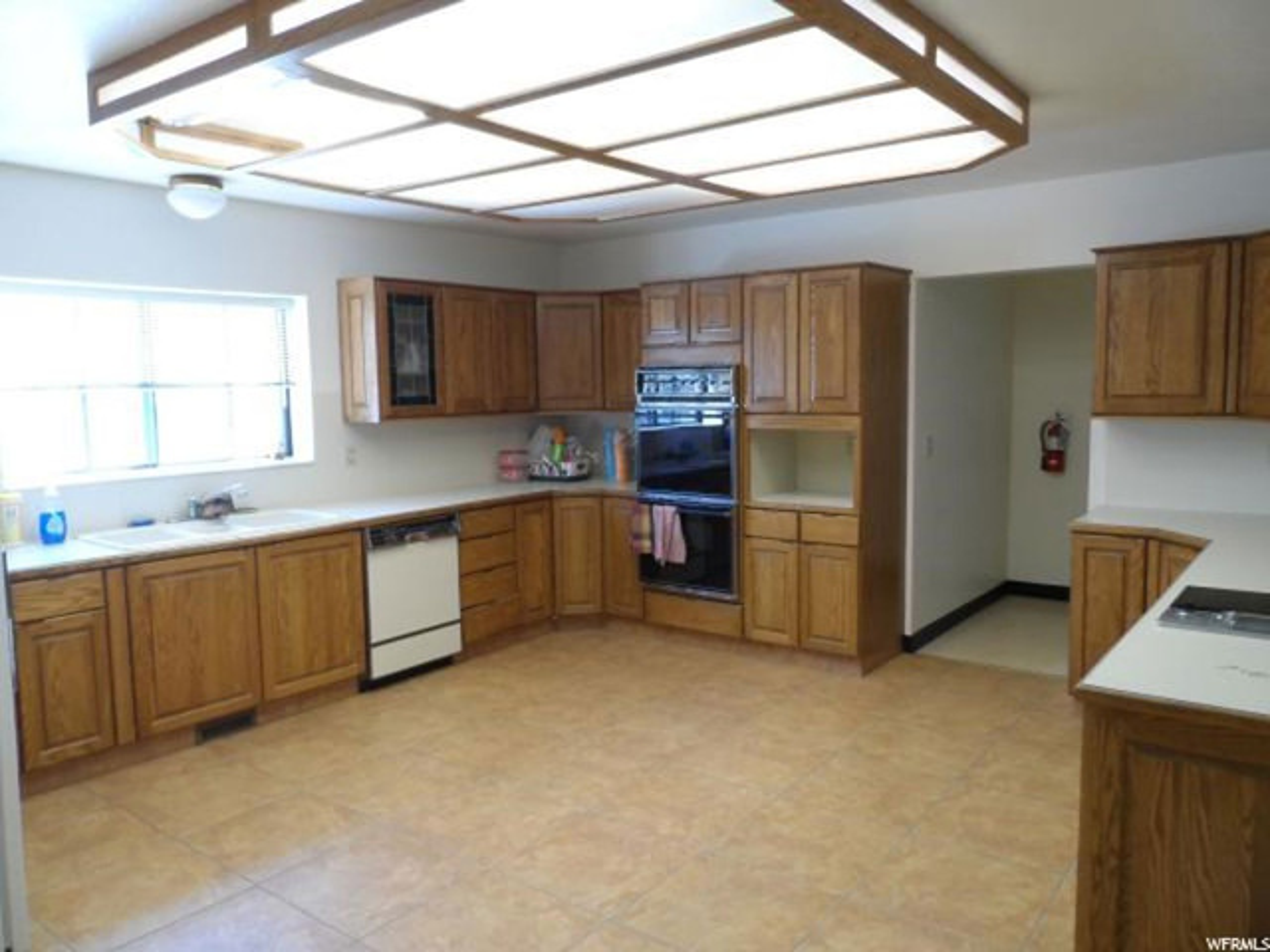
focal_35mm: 24
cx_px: 635
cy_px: 476
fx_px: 881
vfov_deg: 56.8
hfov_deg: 71.6
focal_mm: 4
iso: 160
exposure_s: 1/30
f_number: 3.2
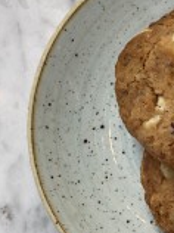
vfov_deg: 14.9
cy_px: 149
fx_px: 887
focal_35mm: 132
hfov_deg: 11.0
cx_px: 215
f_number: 2
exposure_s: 1/100
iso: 64
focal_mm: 6
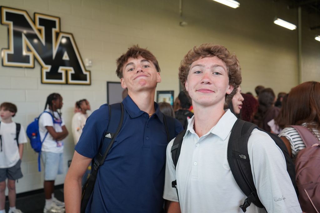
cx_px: 160
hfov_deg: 65.5
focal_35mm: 28
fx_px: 249
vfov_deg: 46.4
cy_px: 106
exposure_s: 1/160
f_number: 4
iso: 1600
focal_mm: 28
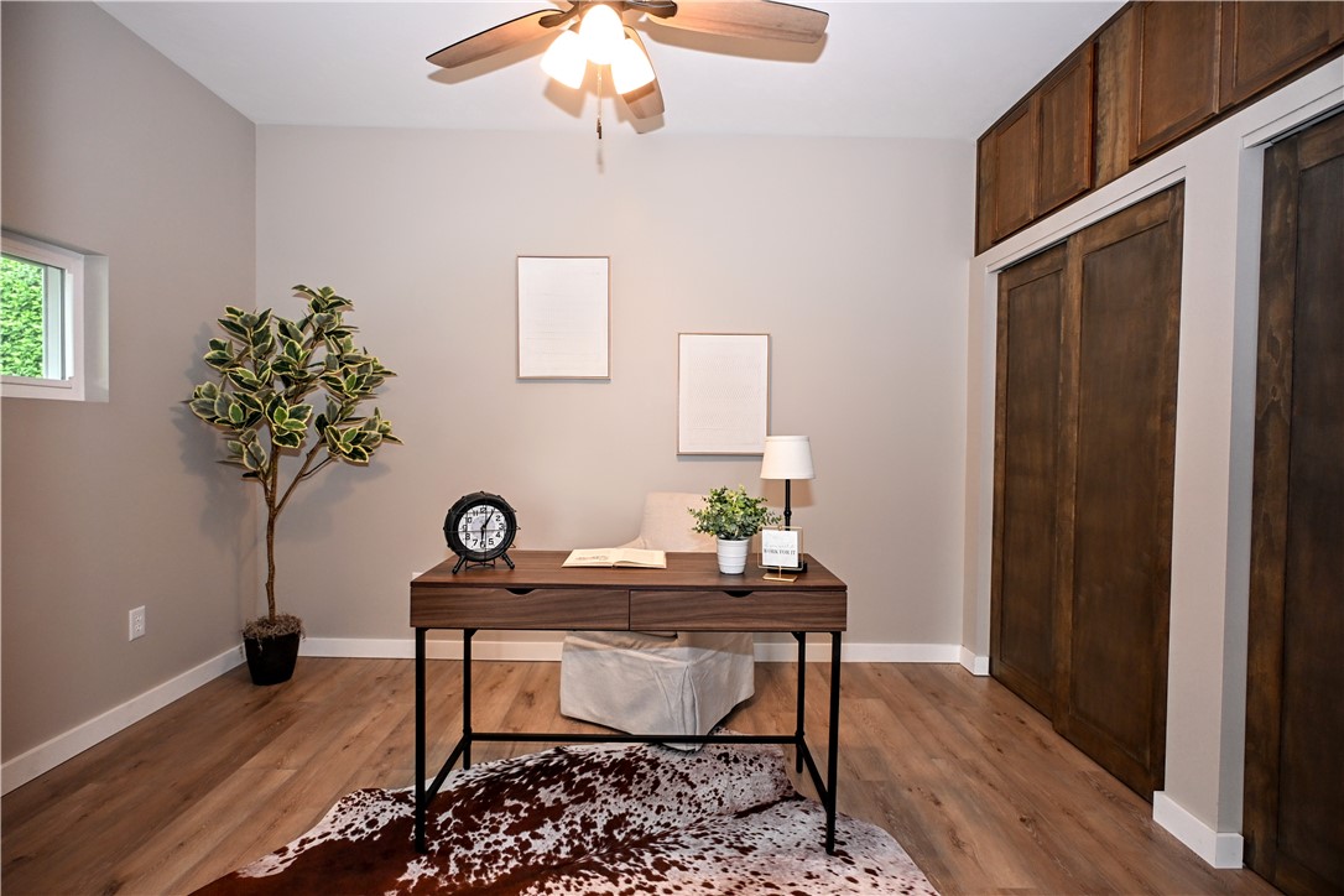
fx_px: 672
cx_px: 672
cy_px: 448
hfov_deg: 90.0
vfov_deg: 67.4
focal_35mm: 18
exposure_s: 1/60
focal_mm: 12
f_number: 4
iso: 560
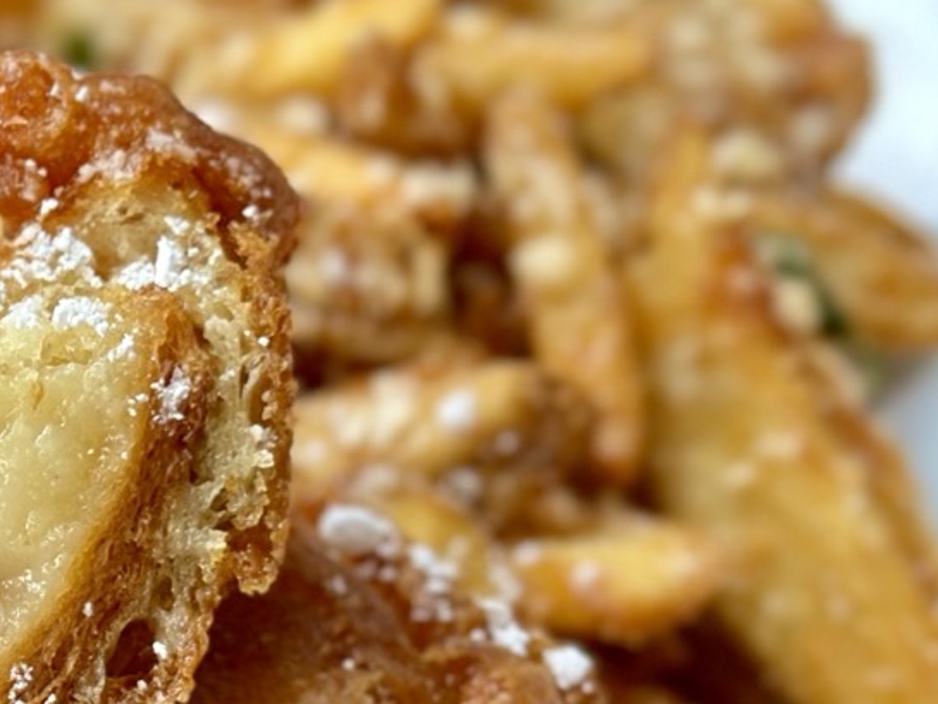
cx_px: -167
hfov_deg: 13.6
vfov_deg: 10.4
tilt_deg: -42.2
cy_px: 697
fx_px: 3822
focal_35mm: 141
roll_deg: -2.7
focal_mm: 6.86
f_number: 1.78
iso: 125
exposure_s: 1/79
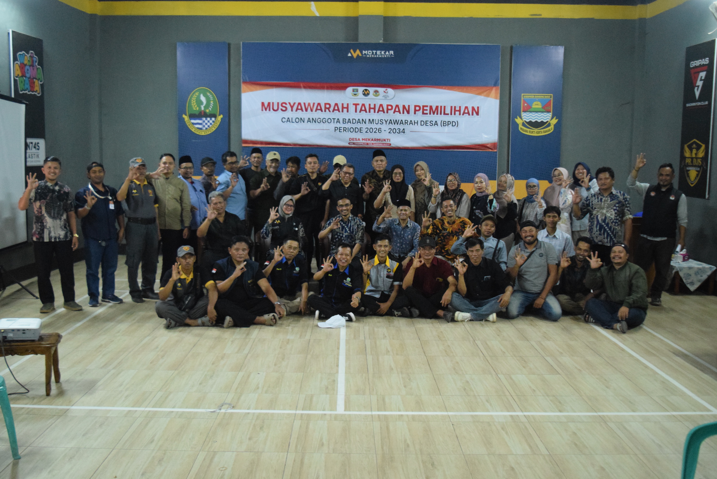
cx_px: 358
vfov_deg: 36.9
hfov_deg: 53.1
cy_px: 240
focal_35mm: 36
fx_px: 718
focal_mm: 24
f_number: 4
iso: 5000
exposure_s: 1/160
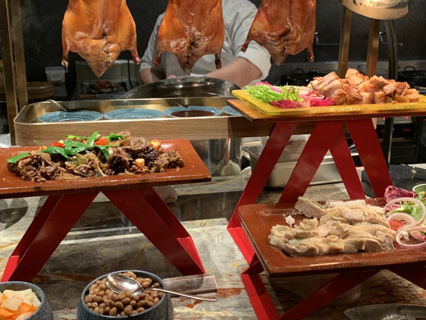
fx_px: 480
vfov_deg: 36.7
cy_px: 132
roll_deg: -0.6
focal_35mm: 39
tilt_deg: -15.5
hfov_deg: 47.9
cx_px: 219
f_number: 1.8
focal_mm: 4.25
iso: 200
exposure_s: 1/60
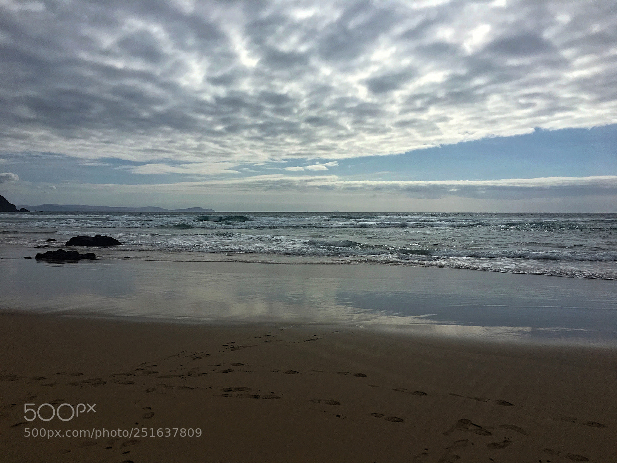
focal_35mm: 29
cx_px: 308
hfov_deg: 61.7
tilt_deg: -2.6
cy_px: 232
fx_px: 517
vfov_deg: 48.2
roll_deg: -0.1
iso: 25
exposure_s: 1/6993
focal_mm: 4.15
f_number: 2.2
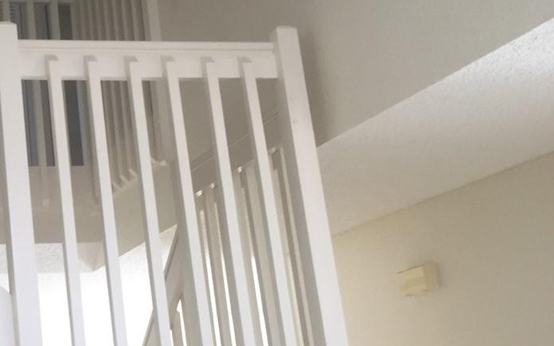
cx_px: -84
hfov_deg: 26.3
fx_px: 1072
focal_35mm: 71
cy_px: 149
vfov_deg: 18.3
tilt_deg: +15.6
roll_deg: +1.4
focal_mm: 4.15
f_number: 2.2
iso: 40
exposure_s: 1/60
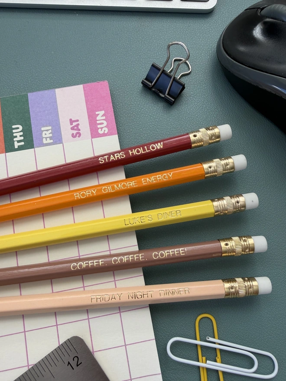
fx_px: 286
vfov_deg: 67.3
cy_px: 190
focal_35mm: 26
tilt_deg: -78.4
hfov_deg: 53.1
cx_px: 143
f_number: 2.2
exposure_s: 1/121
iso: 40
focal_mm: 2.22
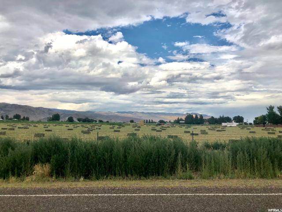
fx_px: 228
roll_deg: +0.8
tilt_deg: +4.7
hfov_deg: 63.4
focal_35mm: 28
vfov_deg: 49.7
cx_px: 141
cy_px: 106
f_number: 1.8
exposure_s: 1/3003
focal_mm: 3.99
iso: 20
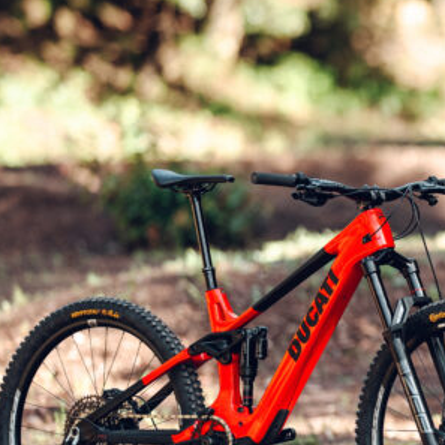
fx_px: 5759
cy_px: 251
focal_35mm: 396
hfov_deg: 4.4
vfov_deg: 4.4
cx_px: 619
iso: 200
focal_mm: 135
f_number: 1.8
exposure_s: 1/1250
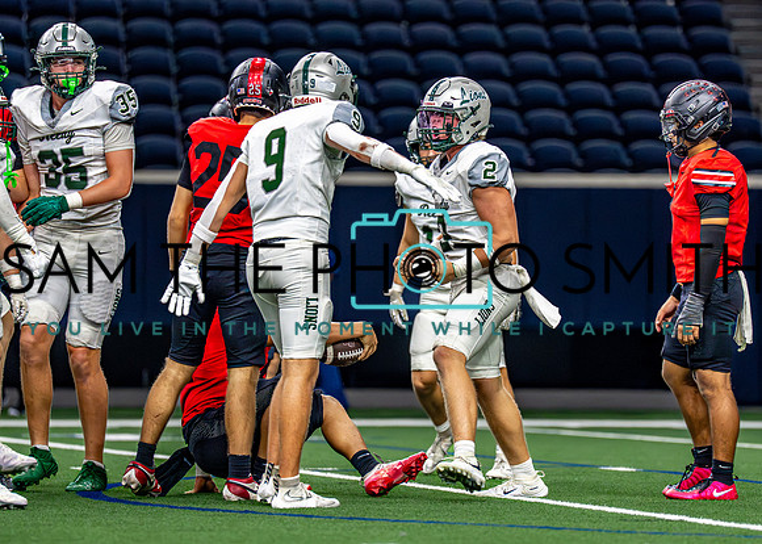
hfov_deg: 6.4
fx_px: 6785
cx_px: 459
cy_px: 281
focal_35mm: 314
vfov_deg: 4.6
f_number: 2.8
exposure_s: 1/2000
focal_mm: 200
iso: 5000
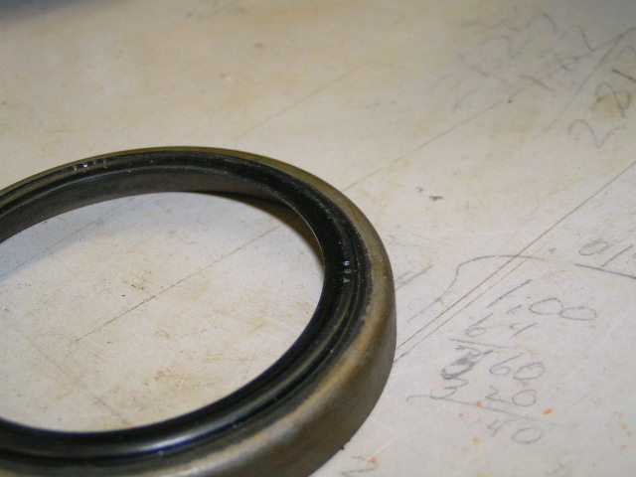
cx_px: 318
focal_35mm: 63
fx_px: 1157
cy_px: 238
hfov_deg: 30.7
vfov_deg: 23.3
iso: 200
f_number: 3.2
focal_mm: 9.7
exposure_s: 1/60
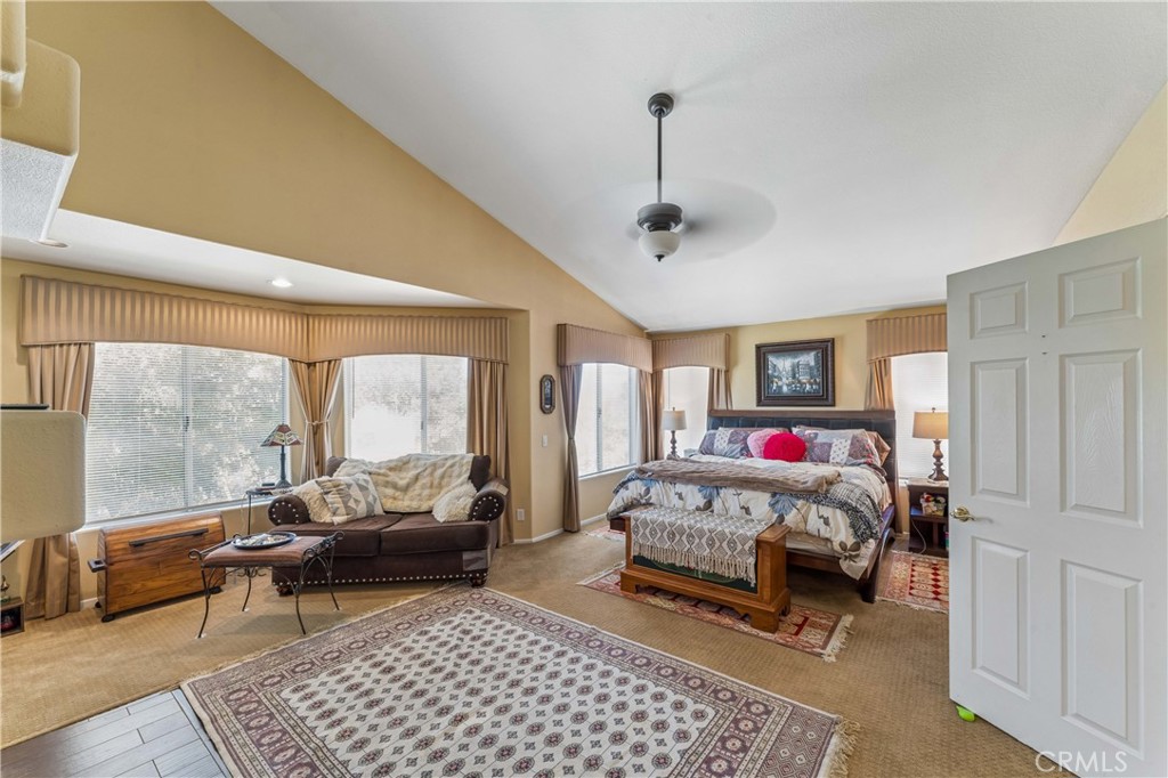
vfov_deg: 81.2
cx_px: 584
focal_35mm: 14
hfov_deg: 104.3
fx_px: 454
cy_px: 389
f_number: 13
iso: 100
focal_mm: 14
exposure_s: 2.5
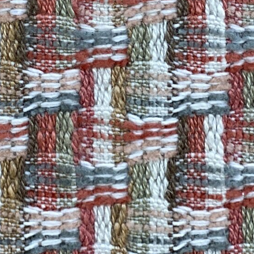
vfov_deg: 7.8
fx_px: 1777
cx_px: -57
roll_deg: -1.1
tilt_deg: -26.7
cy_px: -265
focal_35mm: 214
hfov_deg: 8.1
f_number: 2
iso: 20
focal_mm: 6
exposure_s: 1/169
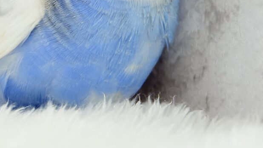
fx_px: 767
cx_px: 71
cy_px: -37
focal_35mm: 110
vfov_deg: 10.8
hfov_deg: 19.3
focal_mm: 5.96
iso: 100
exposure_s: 1/100
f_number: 1.6
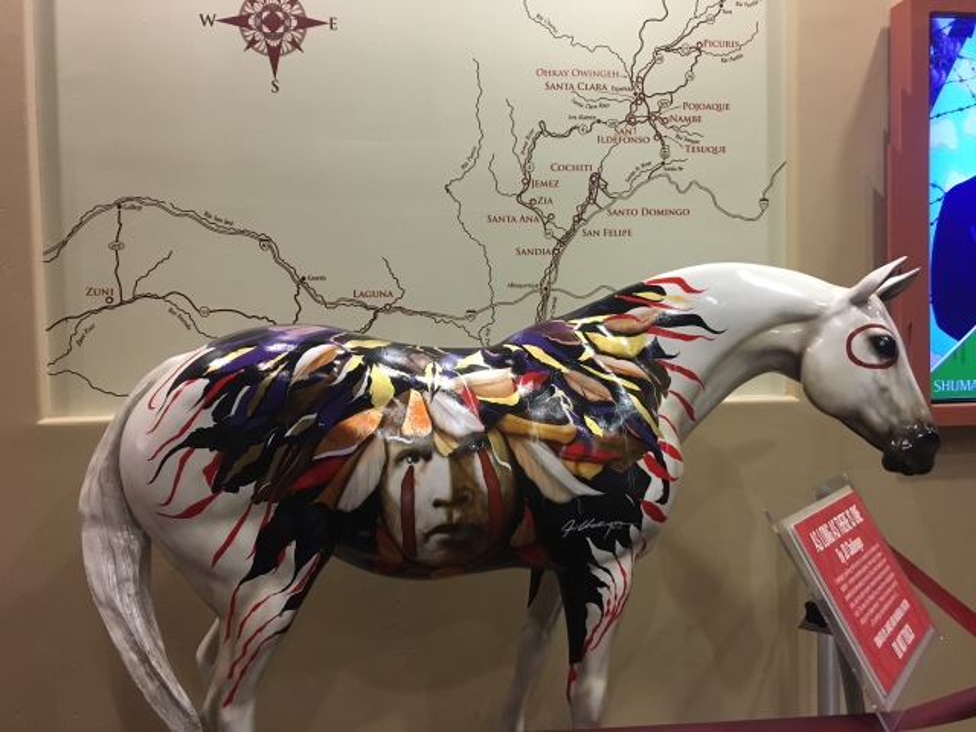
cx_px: 488
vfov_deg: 48.2
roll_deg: +1.0
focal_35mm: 29
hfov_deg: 61.7
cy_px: 366
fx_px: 818
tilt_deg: -1.6
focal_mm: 4.15
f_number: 2.2
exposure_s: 1/30
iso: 200
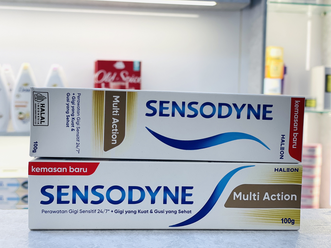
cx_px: 166
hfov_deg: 36.8
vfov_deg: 28.0
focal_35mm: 52
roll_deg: -1.1
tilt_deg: -1.9
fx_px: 497
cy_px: 124
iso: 25
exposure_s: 1/100
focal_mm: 6
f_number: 2
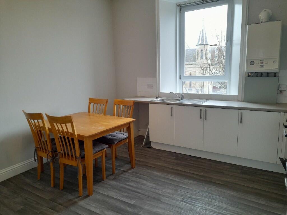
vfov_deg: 54.9
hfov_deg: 69.4
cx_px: 144
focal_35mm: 25
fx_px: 207
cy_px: 108
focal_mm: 4.6
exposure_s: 1/60
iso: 250
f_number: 2
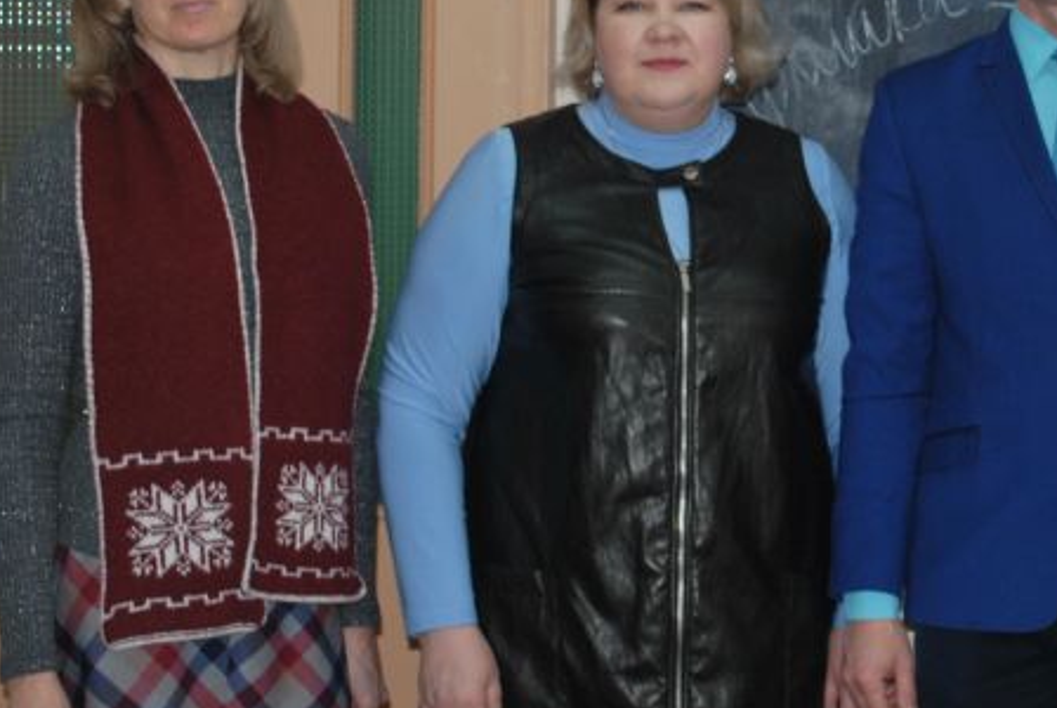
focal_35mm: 97
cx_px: 878
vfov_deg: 14.0
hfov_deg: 20.7
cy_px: 122
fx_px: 2855
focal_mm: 29
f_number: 4.8
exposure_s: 1/60
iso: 200
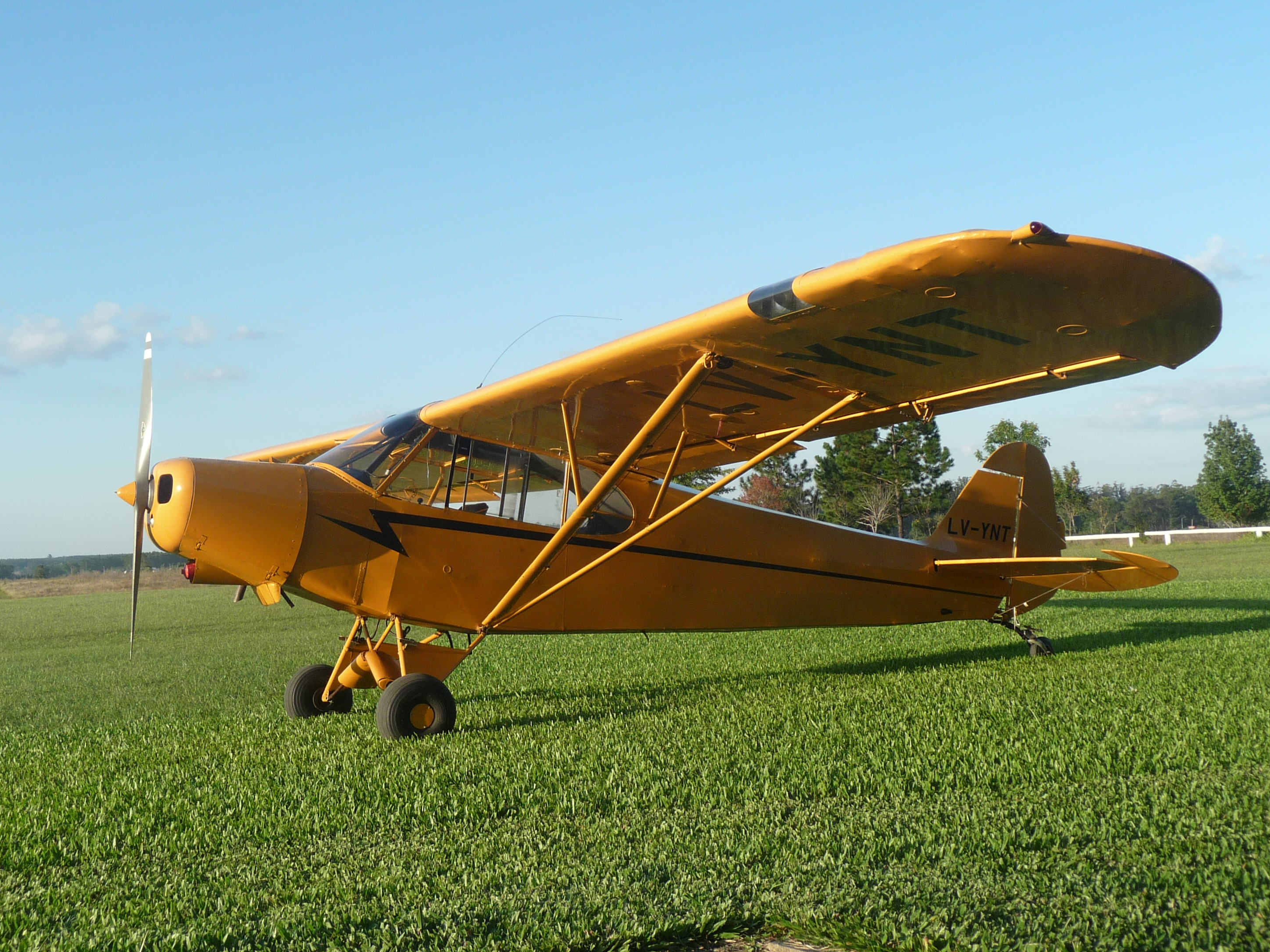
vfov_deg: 33.6
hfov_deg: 43.8
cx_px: 570
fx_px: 1578
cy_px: 446
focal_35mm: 43
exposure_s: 1/400
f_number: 3.8
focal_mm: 6.3
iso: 100
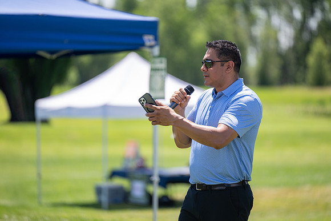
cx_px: 166
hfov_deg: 10.3
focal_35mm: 200
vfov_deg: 6.9
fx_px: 1839
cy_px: 110
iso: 200
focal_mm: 200
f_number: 2.8
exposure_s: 1/2000
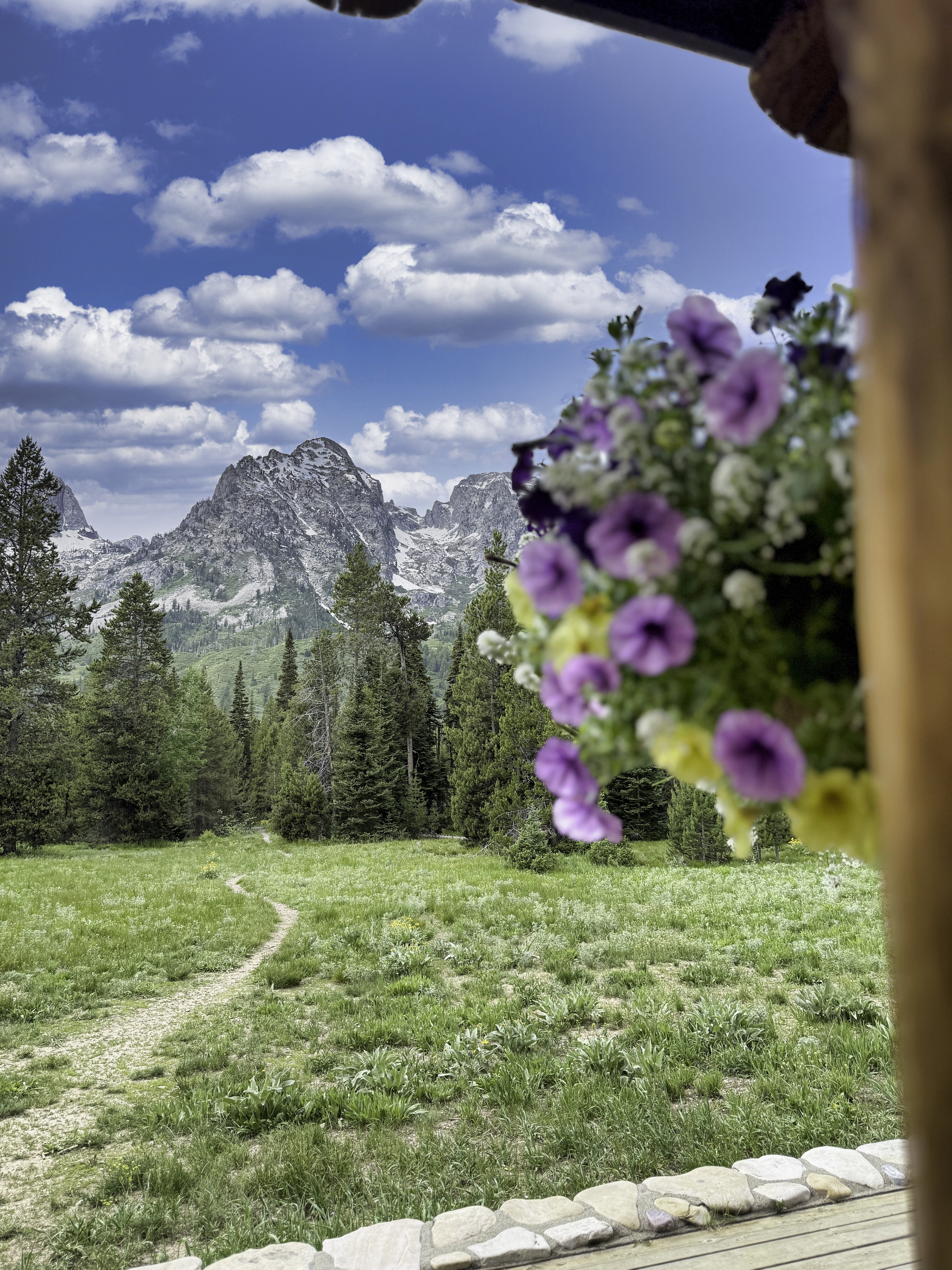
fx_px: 880
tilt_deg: +10.5
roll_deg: +0.3
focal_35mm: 24
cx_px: 476
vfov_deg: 71.6
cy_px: 635
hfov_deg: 56.8
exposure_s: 1/1437
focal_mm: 6.76
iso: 100
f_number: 1.78
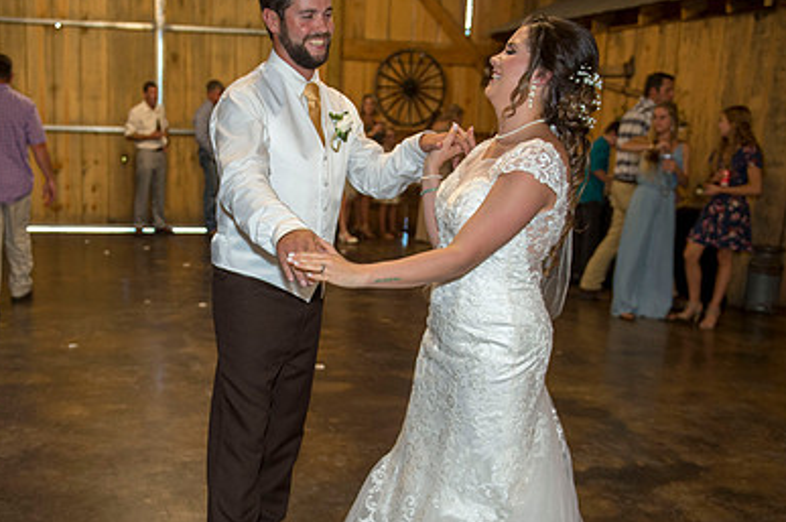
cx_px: 301
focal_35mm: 48
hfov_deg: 40.9
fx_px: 1047
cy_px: 333
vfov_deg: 27.9
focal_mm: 32
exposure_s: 1/160
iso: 1600
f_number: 3.2
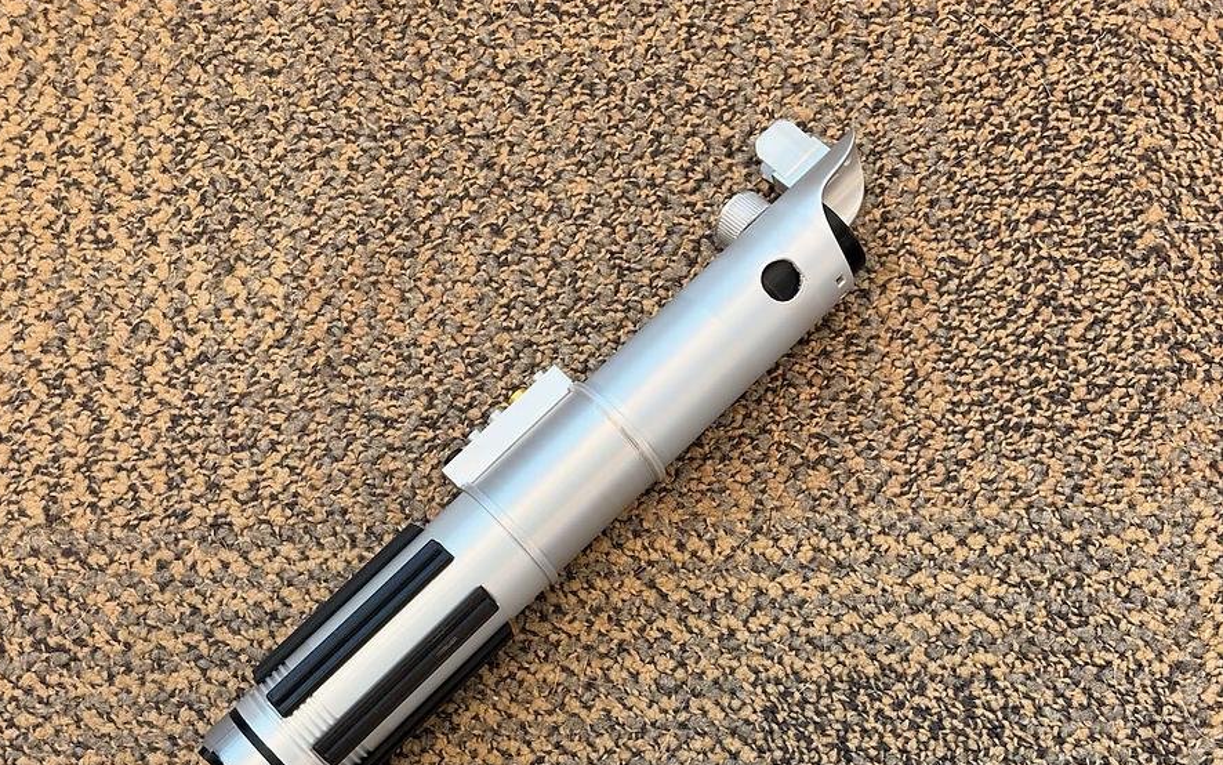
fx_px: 1867
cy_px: 462
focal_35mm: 56
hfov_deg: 36.3
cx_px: 603
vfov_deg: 23.1
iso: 125
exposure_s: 1/60
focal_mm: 5.96
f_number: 1.6
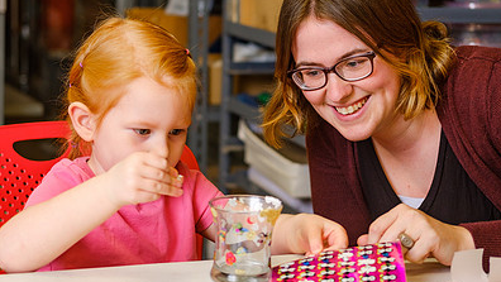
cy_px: 98
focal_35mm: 85
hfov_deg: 25.0
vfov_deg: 14.2
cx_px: 283
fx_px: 1129
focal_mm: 35
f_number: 2
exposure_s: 1/125
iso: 400
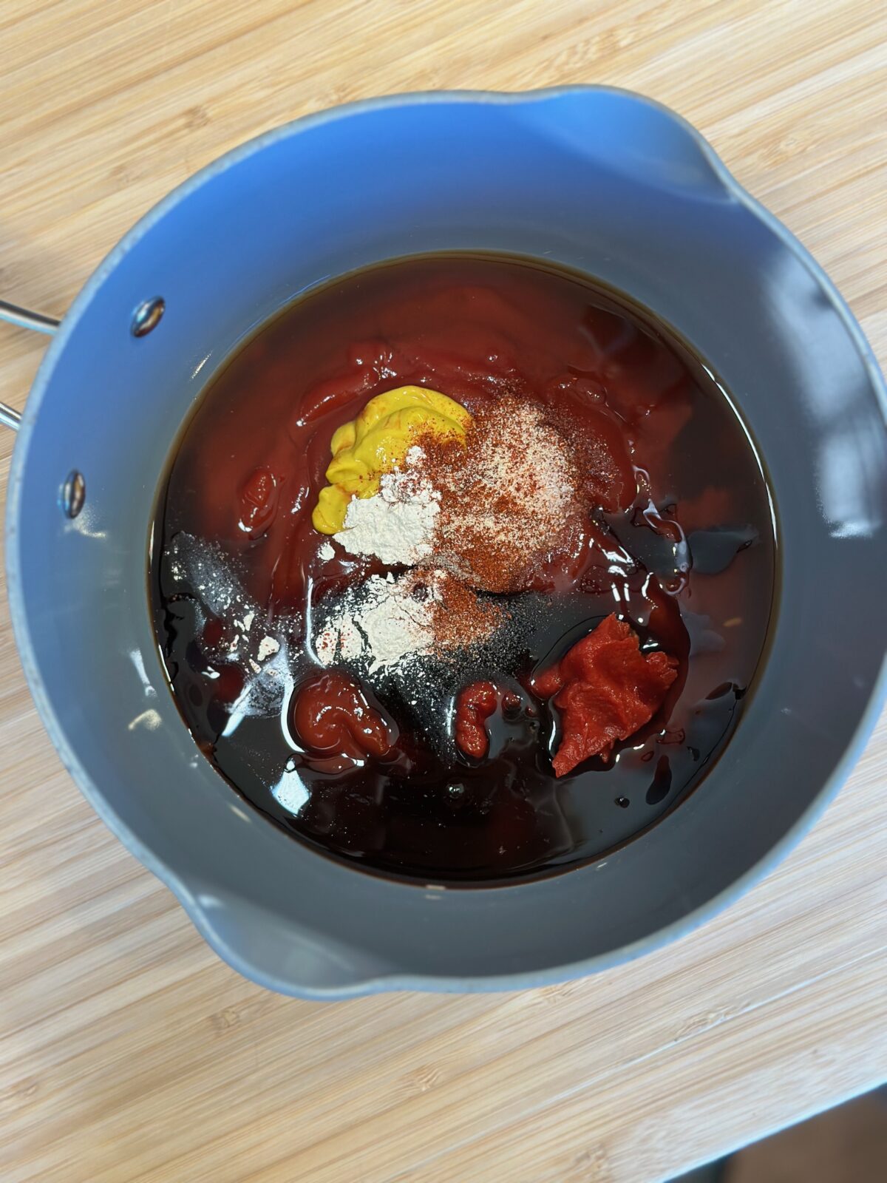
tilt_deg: -87.1
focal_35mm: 48
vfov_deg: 39.7
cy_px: 592
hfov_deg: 30.3
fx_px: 1640
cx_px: 444
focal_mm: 6.86
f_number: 1.78
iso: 200
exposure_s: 1/120
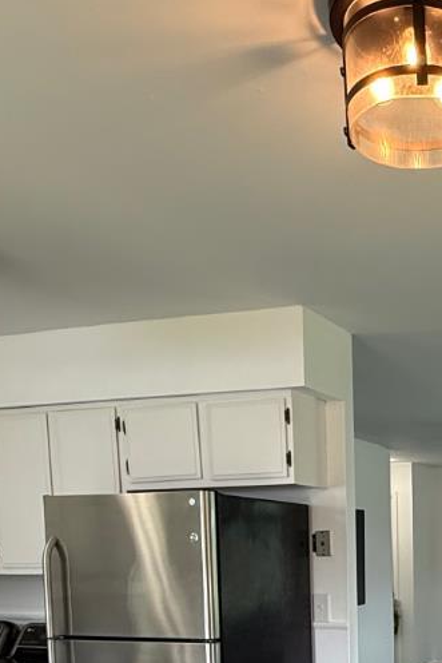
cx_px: 482
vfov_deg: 40.0
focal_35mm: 44
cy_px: 638
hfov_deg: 27.9
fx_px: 810
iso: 160
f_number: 2.2
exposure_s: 1/120
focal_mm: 2.22
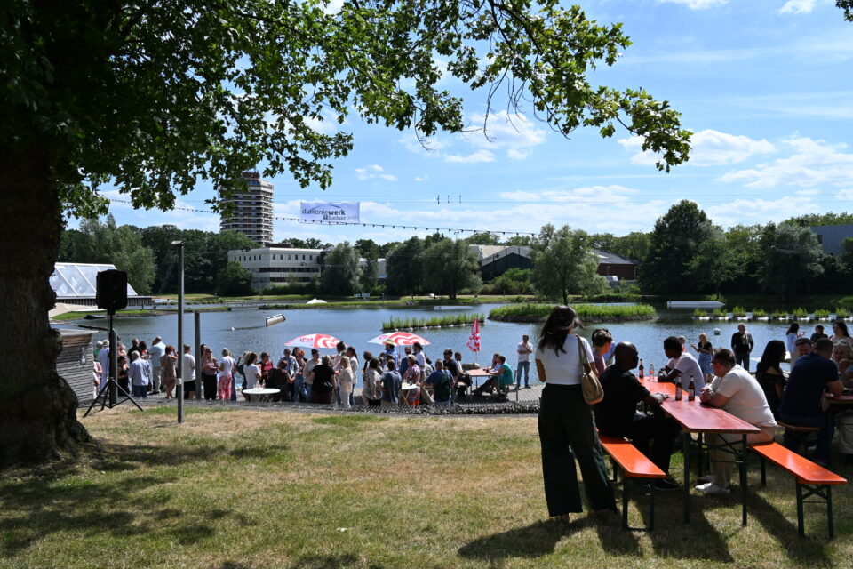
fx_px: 746
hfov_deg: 59.5
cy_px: 284
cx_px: 426
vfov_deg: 41.7
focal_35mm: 32
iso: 100
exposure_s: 1/400
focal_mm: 21
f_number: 7.1
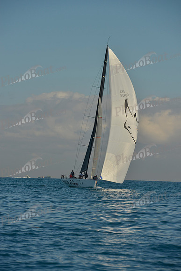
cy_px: 136
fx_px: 1206
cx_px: 90
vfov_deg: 12.8
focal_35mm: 160
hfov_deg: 8.6
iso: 200
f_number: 7.1
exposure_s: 1/800
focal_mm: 160
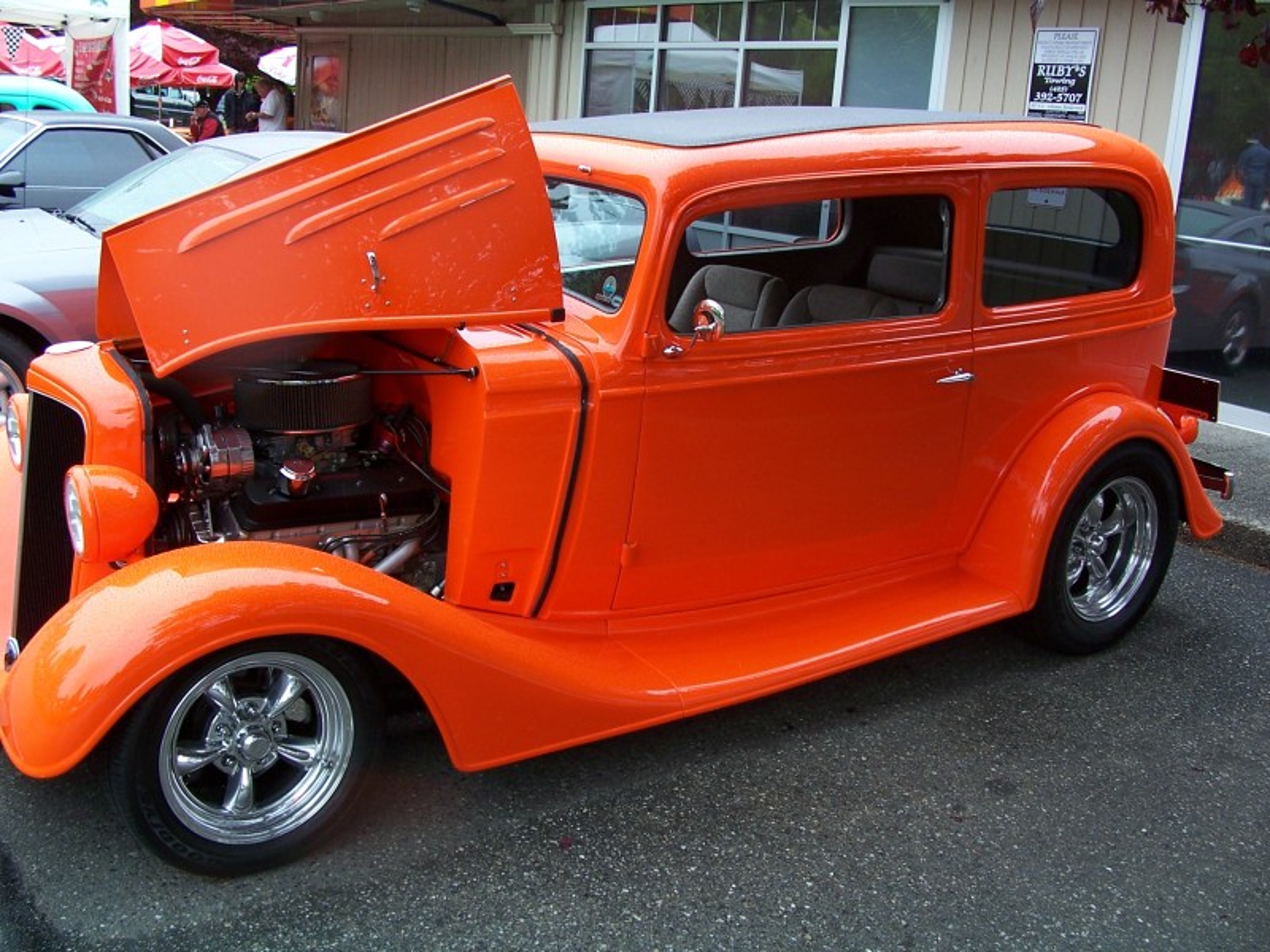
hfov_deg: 52.6
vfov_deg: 40.7
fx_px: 1284
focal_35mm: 35
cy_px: 476
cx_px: 635
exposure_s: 1/180
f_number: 2.8
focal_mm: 6
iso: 80
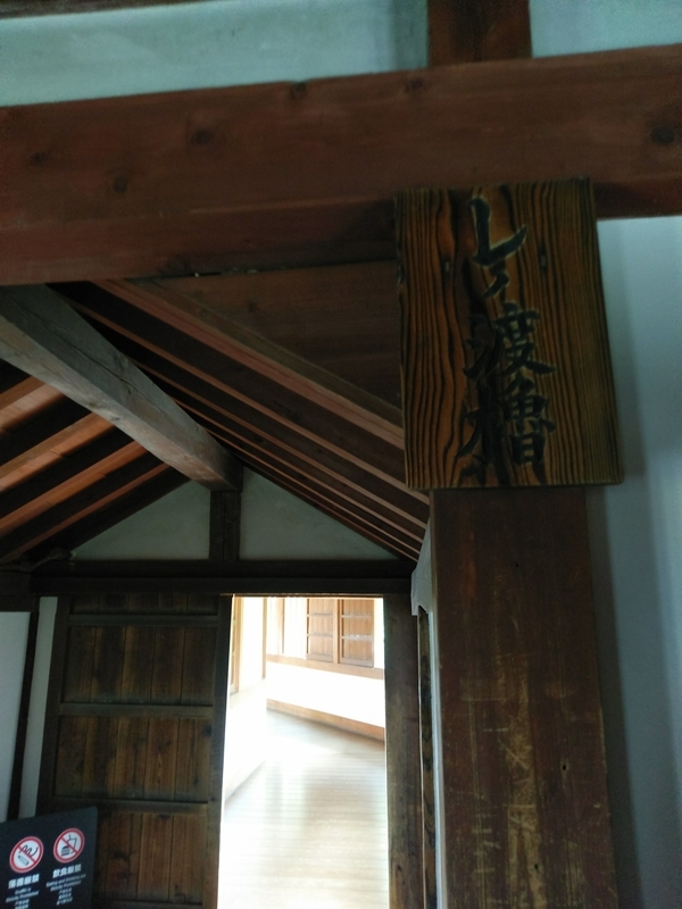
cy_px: 454
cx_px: 341
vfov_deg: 67.3
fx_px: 683
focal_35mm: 26
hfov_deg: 53.1
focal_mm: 4.58
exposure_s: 1/15
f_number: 1.8
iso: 1000
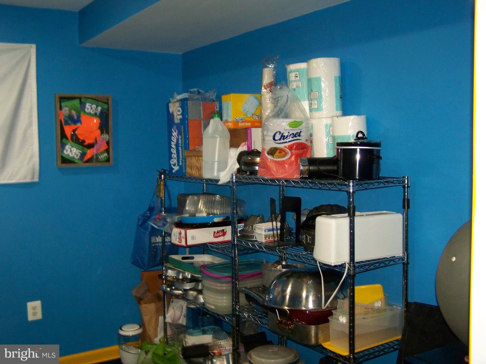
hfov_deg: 49.0
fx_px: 534
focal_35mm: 38
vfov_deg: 37.7
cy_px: 182
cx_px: 243
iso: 200
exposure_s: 1/30
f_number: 2.8
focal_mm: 6.3
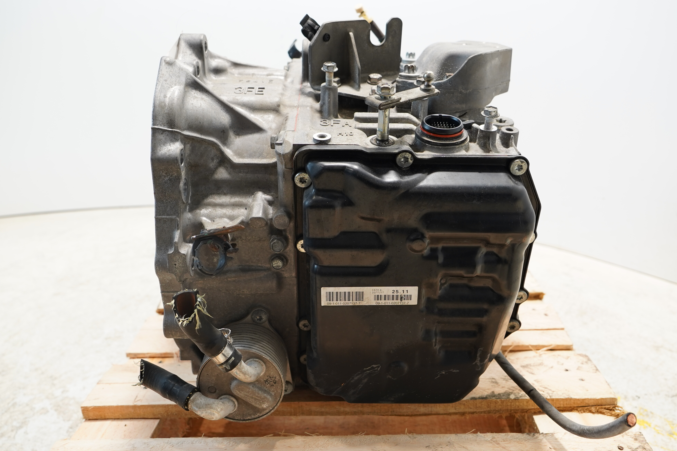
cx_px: 338
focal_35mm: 30
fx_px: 564
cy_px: 226
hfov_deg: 61.9
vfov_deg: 43.6
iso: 320
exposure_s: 1/60
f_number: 4
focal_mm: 20
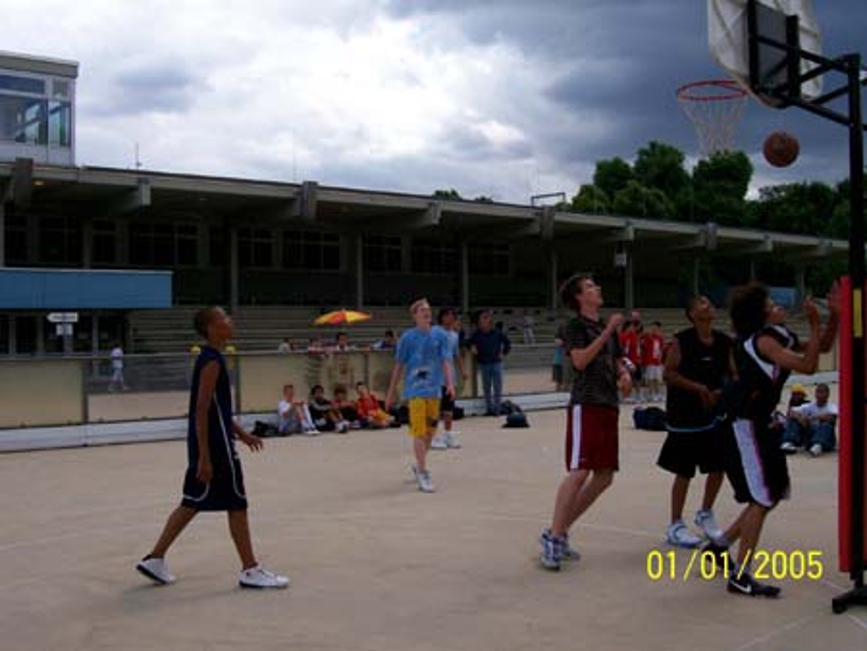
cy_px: 326
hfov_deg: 44.8
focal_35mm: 42
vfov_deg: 34.4
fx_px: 1053
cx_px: 434
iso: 80
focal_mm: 7
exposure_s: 1/410
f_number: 5.6
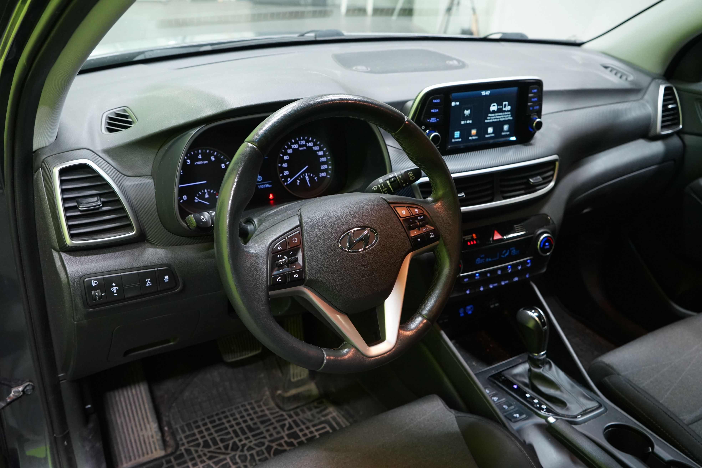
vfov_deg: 42.3
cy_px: 234
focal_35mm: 31
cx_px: 351
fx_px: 604
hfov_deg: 60.3
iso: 2000
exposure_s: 1/30
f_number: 5
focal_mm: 31
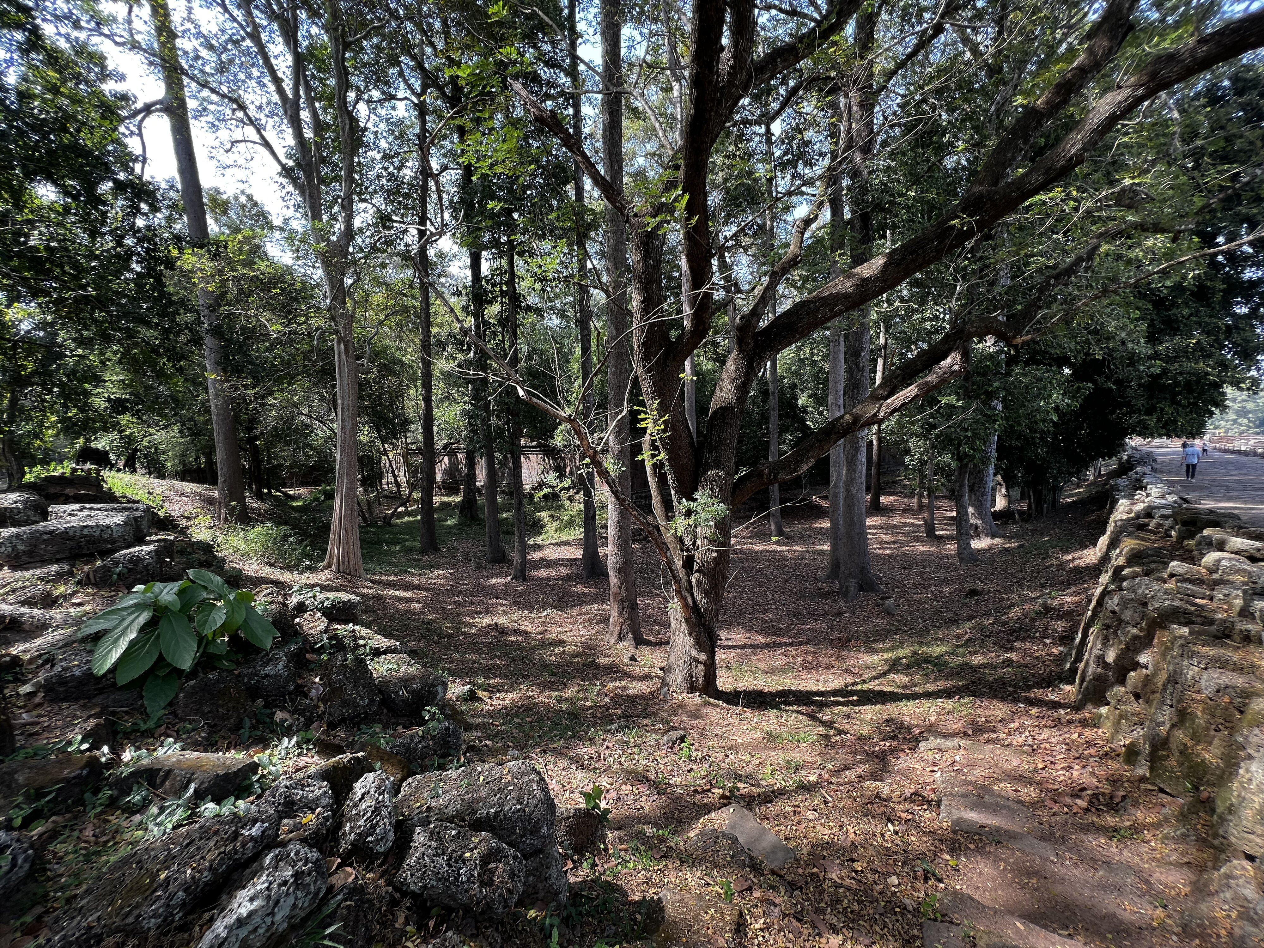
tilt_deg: -2.5
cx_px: 632
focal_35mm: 13
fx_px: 475
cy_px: 474
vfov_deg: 89.9
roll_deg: +1.1
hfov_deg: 106.2
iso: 32
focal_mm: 1.57
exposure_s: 1/145
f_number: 1.8
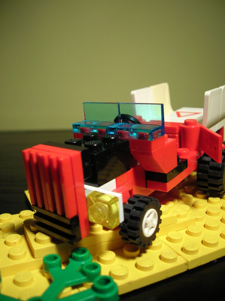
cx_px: 112
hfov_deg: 41.7
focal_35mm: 34
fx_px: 295
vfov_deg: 54.0
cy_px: 150
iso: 50
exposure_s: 1/38.5
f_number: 2.9
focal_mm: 5.7
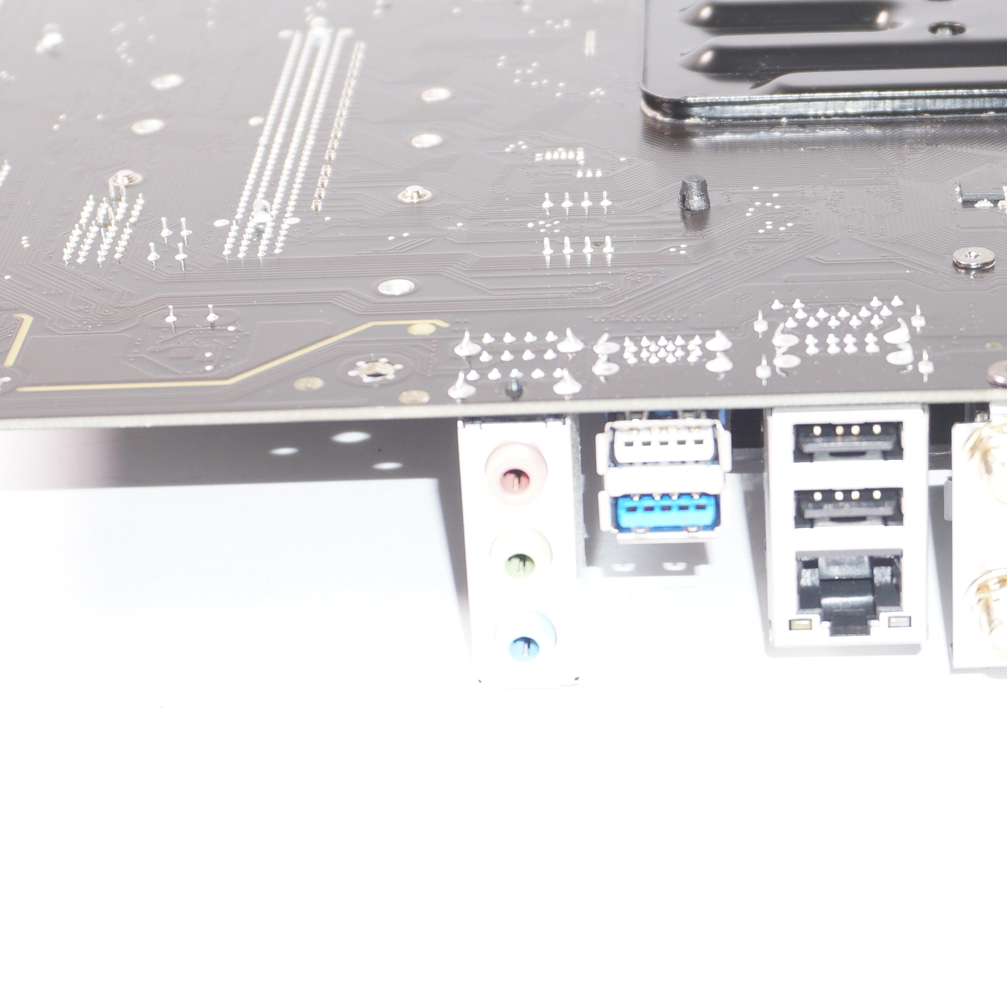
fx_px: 2961
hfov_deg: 19.2
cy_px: 337
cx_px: 722
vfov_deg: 19.2
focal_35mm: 90
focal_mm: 31
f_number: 5.6
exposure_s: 1/100
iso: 320
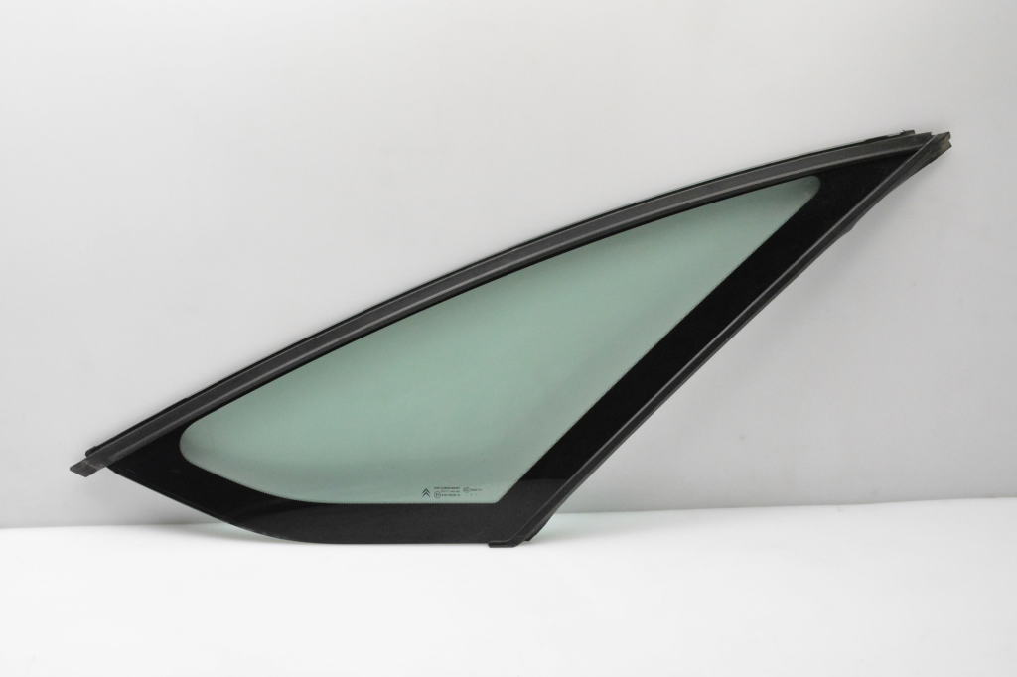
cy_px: 338
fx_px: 1483
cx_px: 508
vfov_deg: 25.7
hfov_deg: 37.9
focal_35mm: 52
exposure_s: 1/400
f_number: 10
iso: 6400
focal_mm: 35
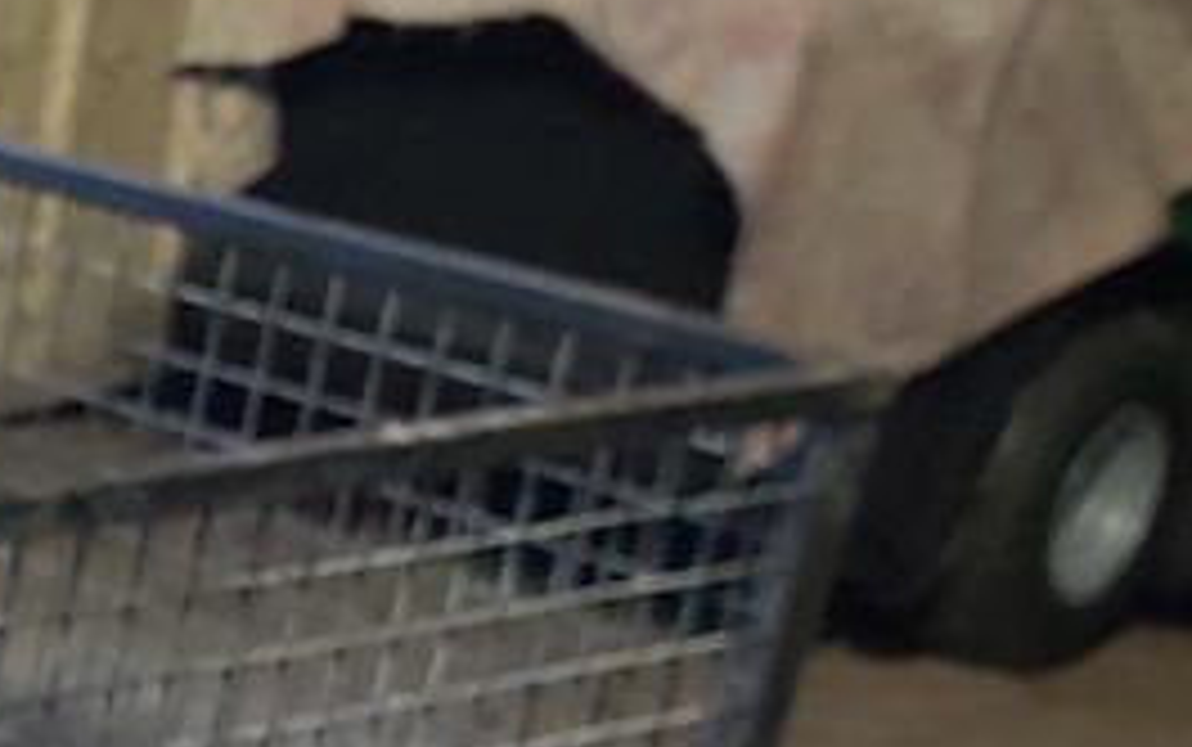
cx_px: -985
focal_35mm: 104
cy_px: 1112
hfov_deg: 16.5
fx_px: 3381
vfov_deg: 12.0
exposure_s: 1/25
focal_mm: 3.92
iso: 800
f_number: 1.7
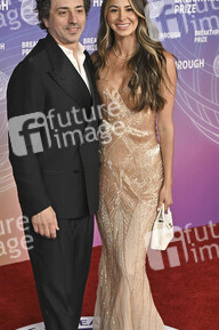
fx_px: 659
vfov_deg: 28.1
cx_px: 99
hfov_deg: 18.9
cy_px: 186
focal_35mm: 72
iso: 2000
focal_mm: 52
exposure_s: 1/320
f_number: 4
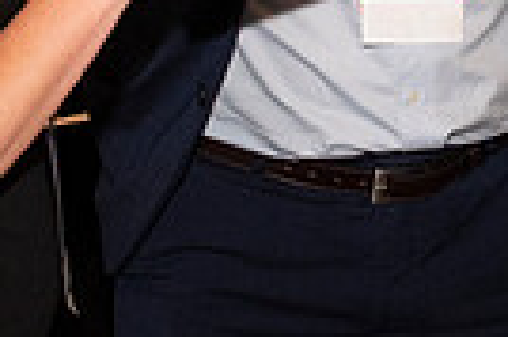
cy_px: -222
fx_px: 2382
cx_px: 705
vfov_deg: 7.9
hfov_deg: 11.8
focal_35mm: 169
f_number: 9
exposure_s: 1/80
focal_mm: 26
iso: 2000
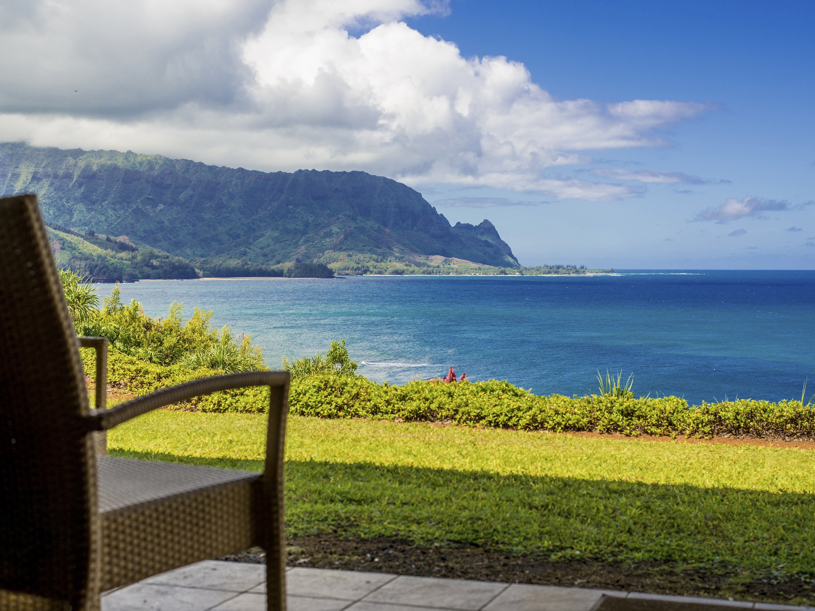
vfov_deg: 26.6
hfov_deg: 34.9
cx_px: 443
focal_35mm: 55
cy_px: 304
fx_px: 1295
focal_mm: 50
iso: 100
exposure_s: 1/400
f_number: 5.6
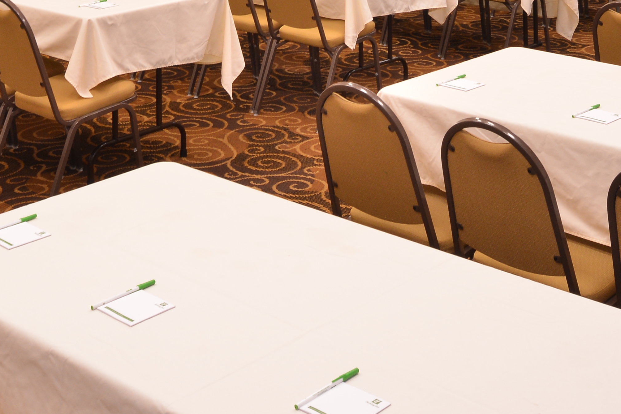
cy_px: -42
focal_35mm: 66
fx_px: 1138
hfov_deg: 30.4
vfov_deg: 19.7
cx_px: 381
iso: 500
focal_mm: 24
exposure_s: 1/5
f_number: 11
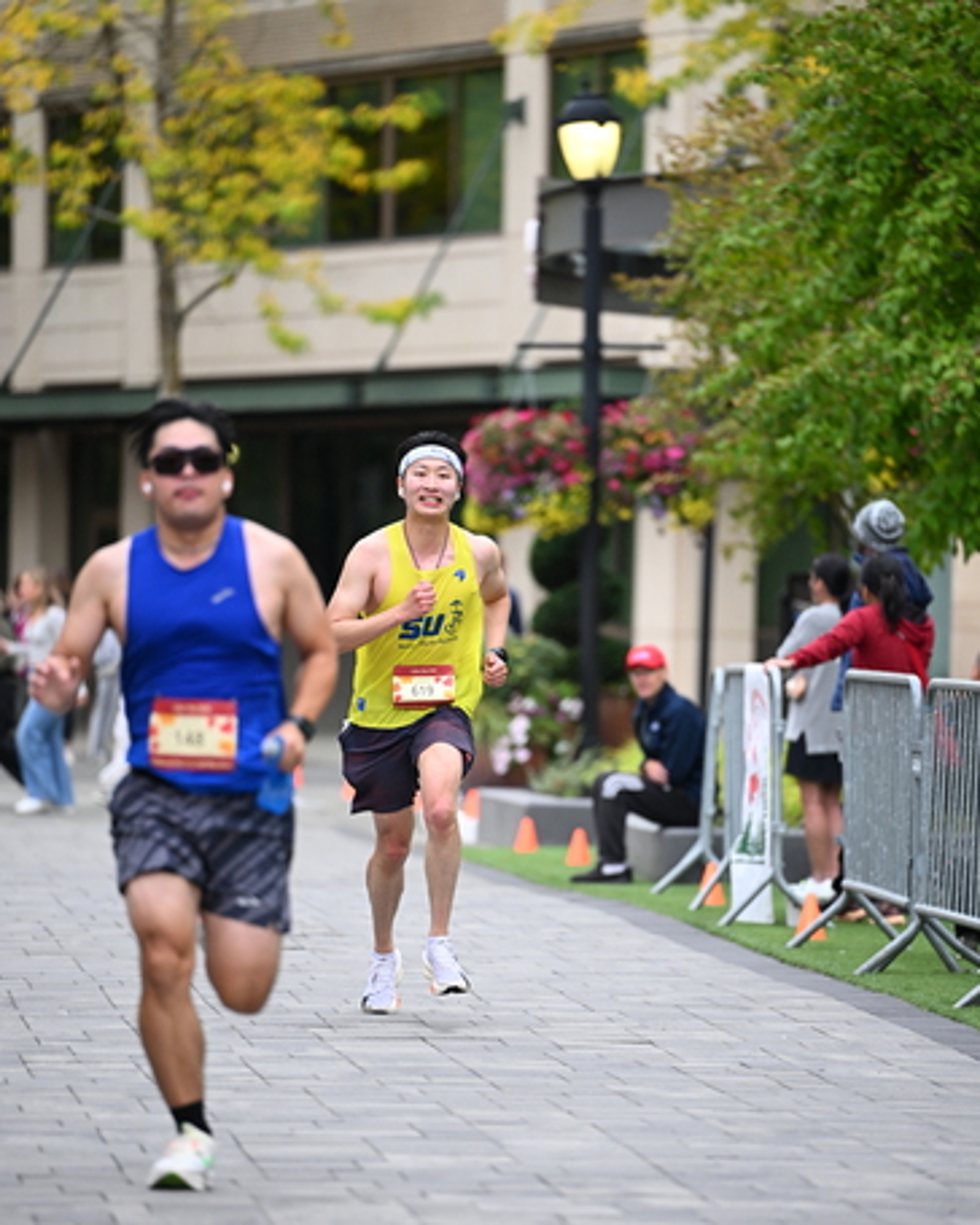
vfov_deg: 8.5
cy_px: 700
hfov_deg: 6.8
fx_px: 8230
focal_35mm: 227
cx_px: 491
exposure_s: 1/1600
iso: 1000
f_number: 2.8
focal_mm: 200
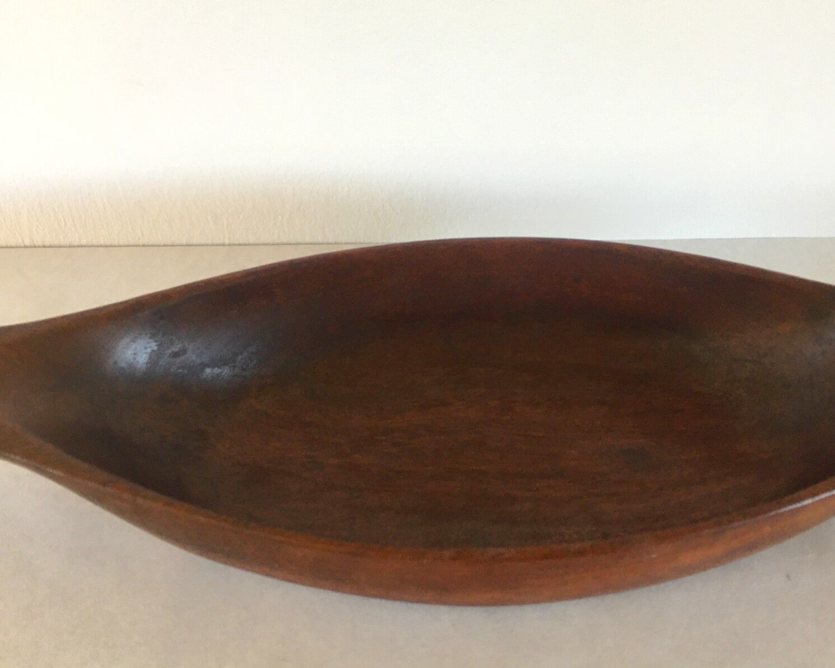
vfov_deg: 39.1
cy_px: 349
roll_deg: +0.0
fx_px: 939
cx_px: 484
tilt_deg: -44.8
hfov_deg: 47.8
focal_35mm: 38
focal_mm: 4.15
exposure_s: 1/33
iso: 125
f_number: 2.2
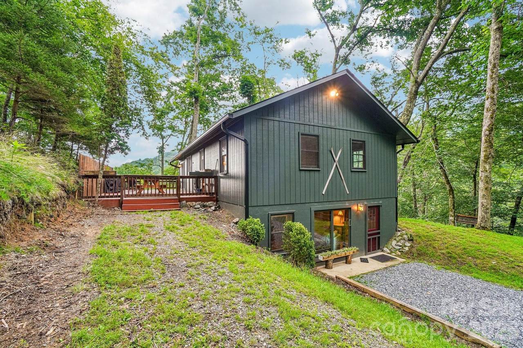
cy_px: 174
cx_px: 262
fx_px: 218
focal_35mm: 15
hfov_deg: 100.4
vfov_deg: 77.3
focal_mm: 10
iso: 400
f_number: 8
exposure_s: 1/30
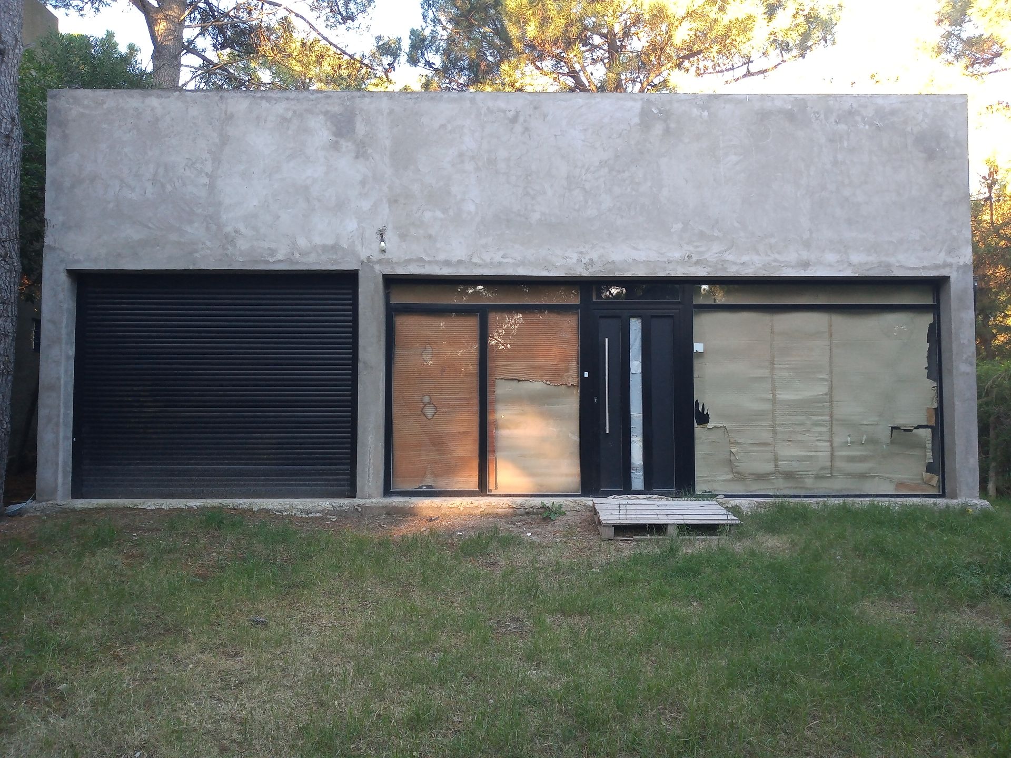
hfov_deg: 81.7
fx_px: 584
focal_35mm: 20
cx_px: 506
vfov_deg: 66.0
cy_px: 379
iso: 186
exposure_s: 1/50
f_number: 2
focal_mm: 3.54
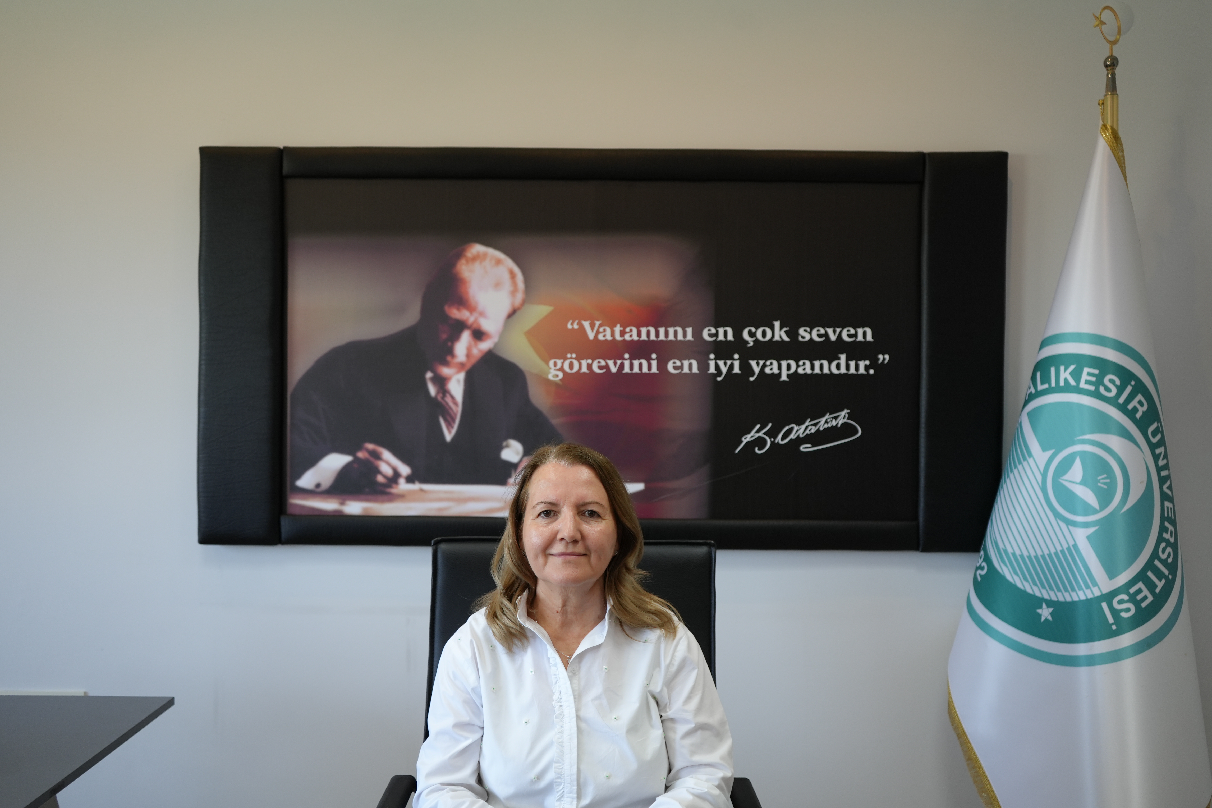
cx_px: 606
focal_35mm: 35
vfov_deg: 37.9
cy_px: 404
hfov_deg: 54.4
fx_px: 1178
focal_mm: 35
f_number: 4
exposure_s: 1/160
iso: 640
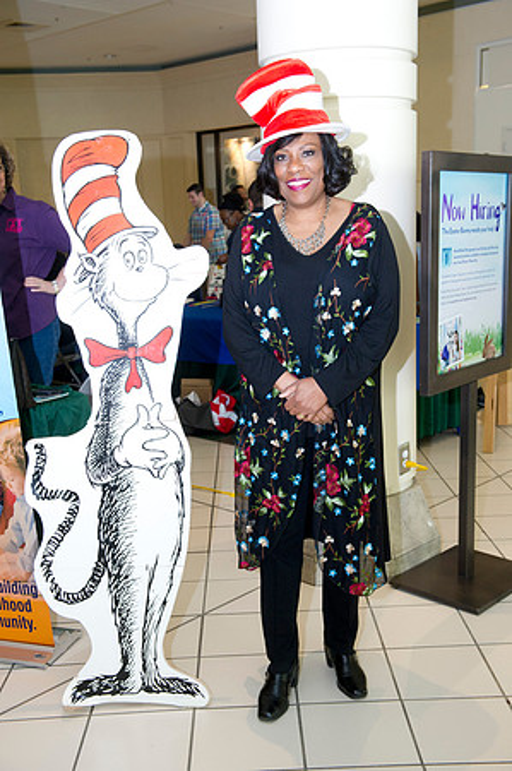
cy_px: 386
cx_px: 256
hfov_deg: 33.3
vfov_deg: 48.5
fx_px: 855
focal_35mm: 40
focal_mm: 40
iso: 1250
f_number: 5.6
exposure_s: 1/200
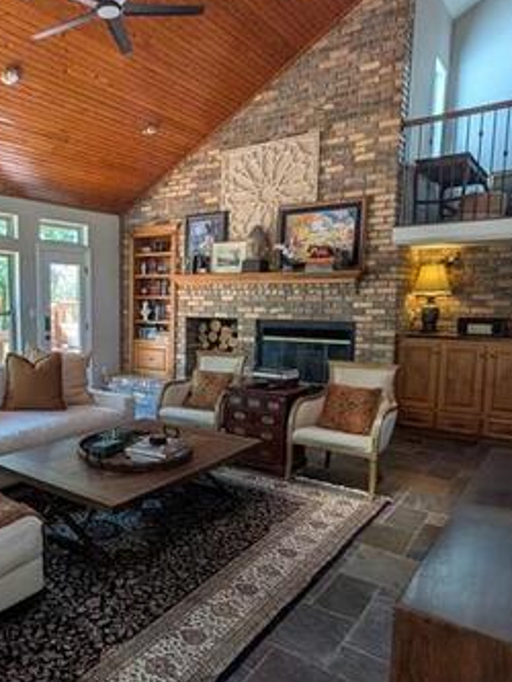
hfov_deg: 51.4
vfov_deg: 69.3
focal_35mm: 25
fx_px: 493
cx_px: 100
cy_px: 363
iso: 49
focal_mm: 1.54
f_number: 2.2
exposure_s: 1/49.3
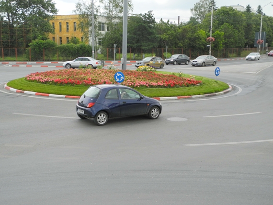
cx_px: 136
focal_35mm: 45
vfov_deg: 32.2
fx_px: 355
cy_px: 102
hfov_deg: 42.1
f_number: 3.5
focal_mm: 9.7
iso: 200
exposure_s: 1/863
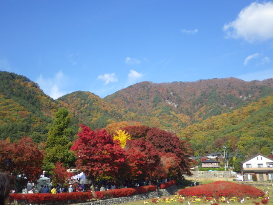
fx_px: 308
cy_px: 102
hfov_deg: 47.9
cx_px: 136
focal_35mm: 39
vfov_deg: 36.8
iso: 125
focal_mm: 6.9
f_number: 3.7
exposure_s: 1/640
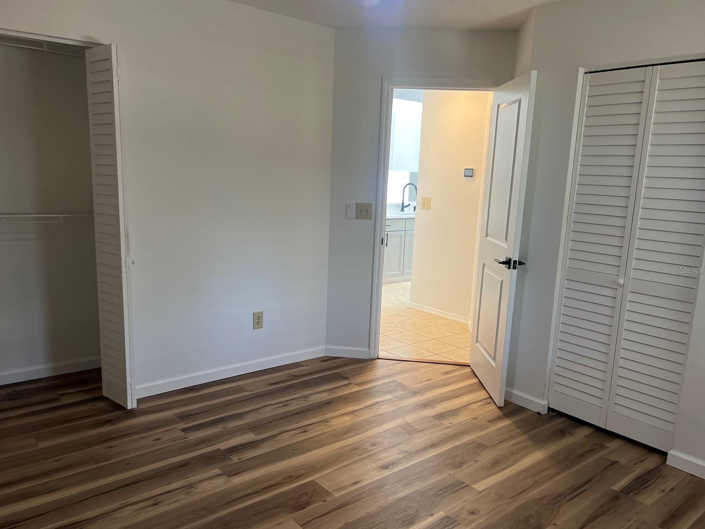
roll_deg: -2.3
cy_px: 269
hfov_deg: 65.3
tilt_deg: -10.7
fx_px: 550
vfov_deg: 51.4
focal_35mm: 27
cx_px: 357
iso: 125
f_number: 1.5
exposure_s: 1/100
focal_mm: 5.7
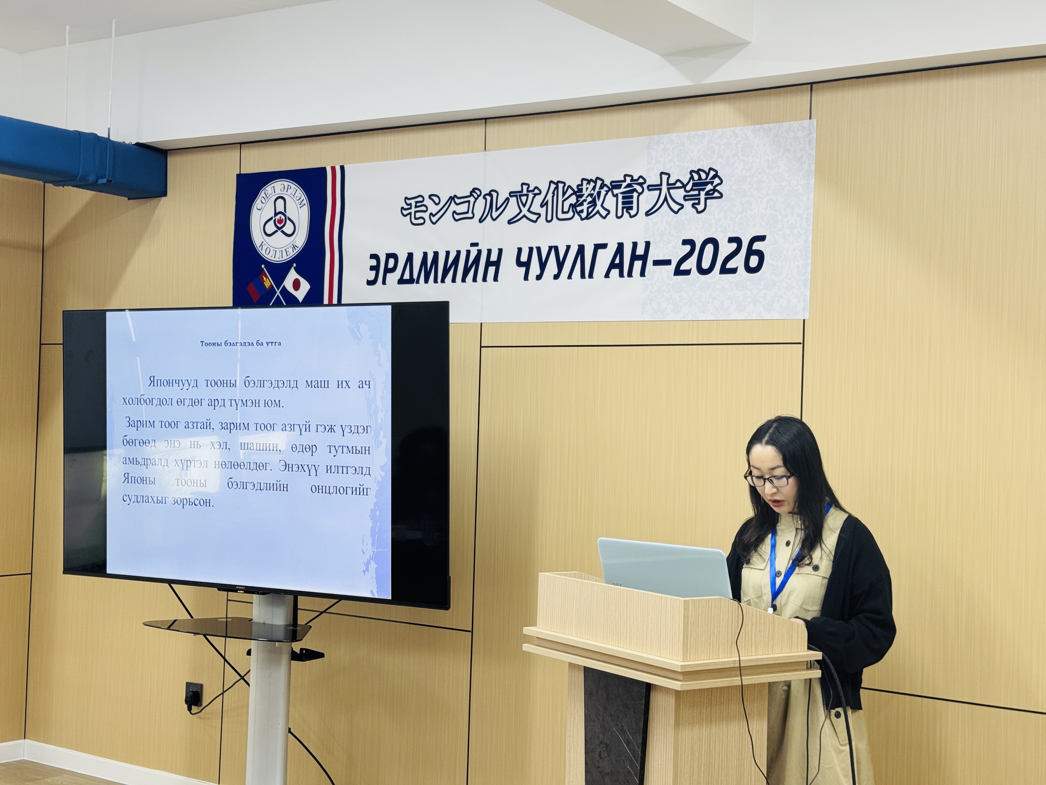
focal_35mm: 48
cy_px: 392
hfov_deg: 39.7
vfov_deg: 30.3
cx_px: 523
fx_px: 1450
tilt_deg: +1.1
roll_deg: -2.0
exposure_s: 1/100
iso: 100
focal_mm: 6.76
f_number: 1.78
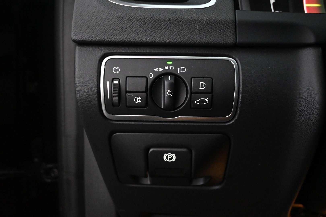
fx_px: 312
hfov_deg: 55.1
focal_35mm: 34
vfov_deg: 38.4
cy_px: 108
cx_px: 163
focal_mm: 23
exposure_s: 1/40
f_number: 4.2
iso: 8000
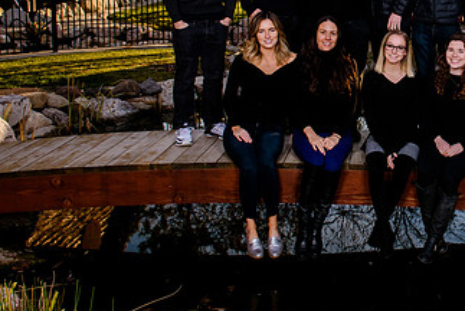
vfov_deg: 25.5
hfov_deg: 35.6
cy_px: 50
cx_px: 431
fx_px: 672
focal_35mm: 52
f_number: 8
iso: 200
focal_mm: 24
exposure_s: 1/160
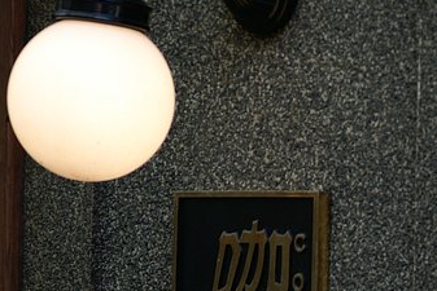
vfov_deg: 2.3
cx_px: 491
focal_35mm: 592
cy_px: 333
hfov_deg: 3.5
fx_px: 7189
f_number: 3.5
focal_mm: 130
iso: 100
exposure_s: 1/125
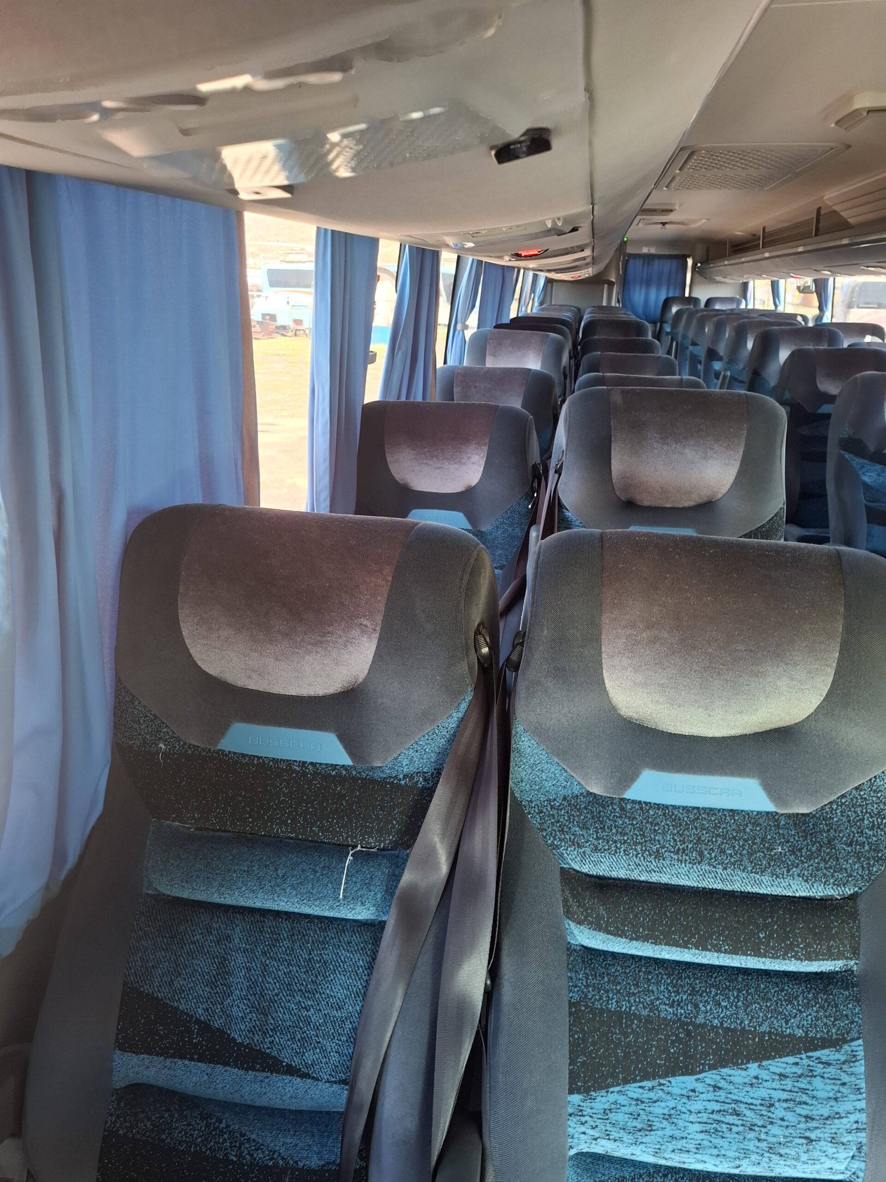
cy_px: 591
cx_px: 443
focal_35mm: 23
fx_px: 785
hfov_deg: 58.9
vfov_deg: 73.9
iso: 320
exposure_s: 1/33
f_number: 1.8
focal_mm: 5.54
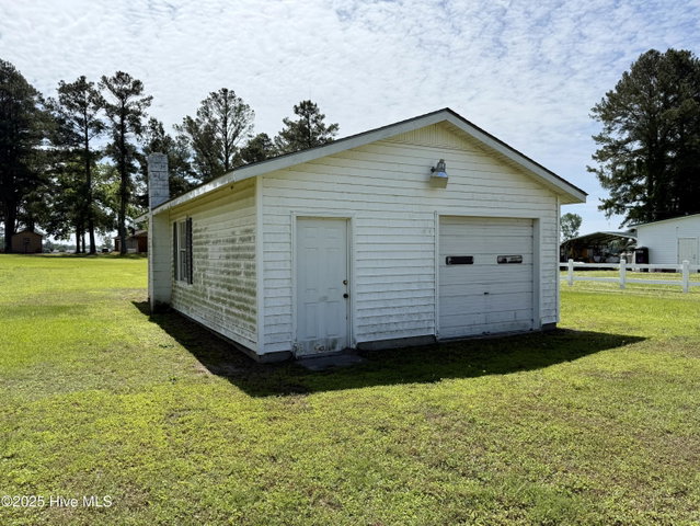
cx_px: 350
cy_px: 263
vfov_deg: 56.9
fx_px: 486
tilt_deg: -1.7
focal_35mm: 24
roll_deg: +0.4
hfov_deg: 71.6
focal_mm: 6.76
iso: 80
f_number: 1.78
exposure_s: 1/7353
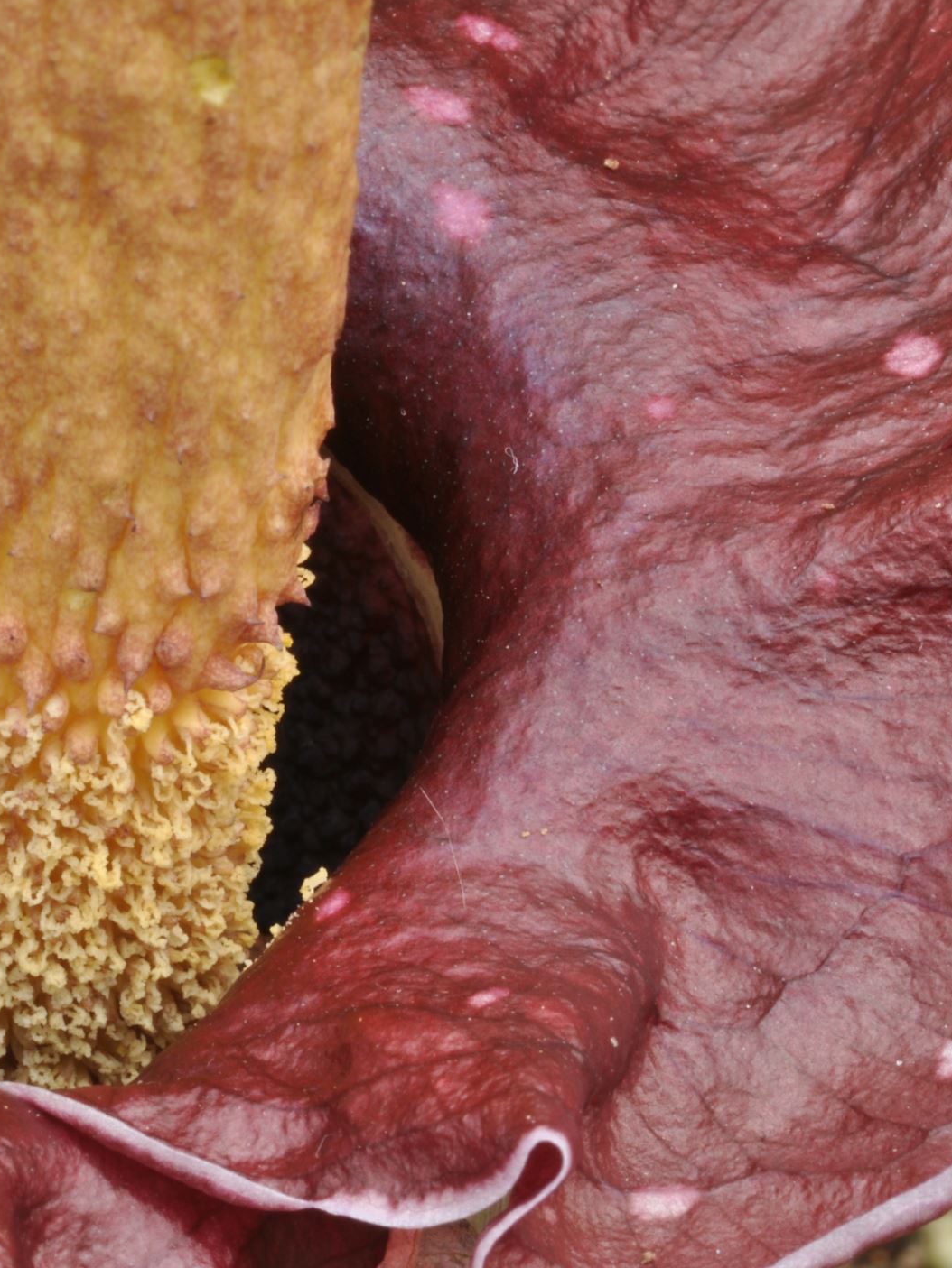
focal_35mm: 229
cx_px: 39
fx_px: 8386
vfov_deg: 8.7
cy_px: 634
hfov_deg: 6.5
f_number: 25
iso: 200
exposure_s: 3
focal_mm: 105
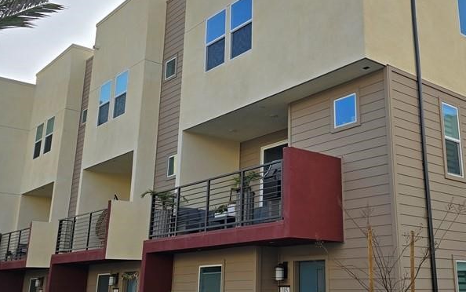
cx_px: 309
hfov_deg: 46.5
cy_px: 122
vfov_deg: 30.5
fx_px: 534
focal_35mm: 42
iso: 12
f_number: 1.7
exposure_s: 1/1000
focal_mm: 6.3
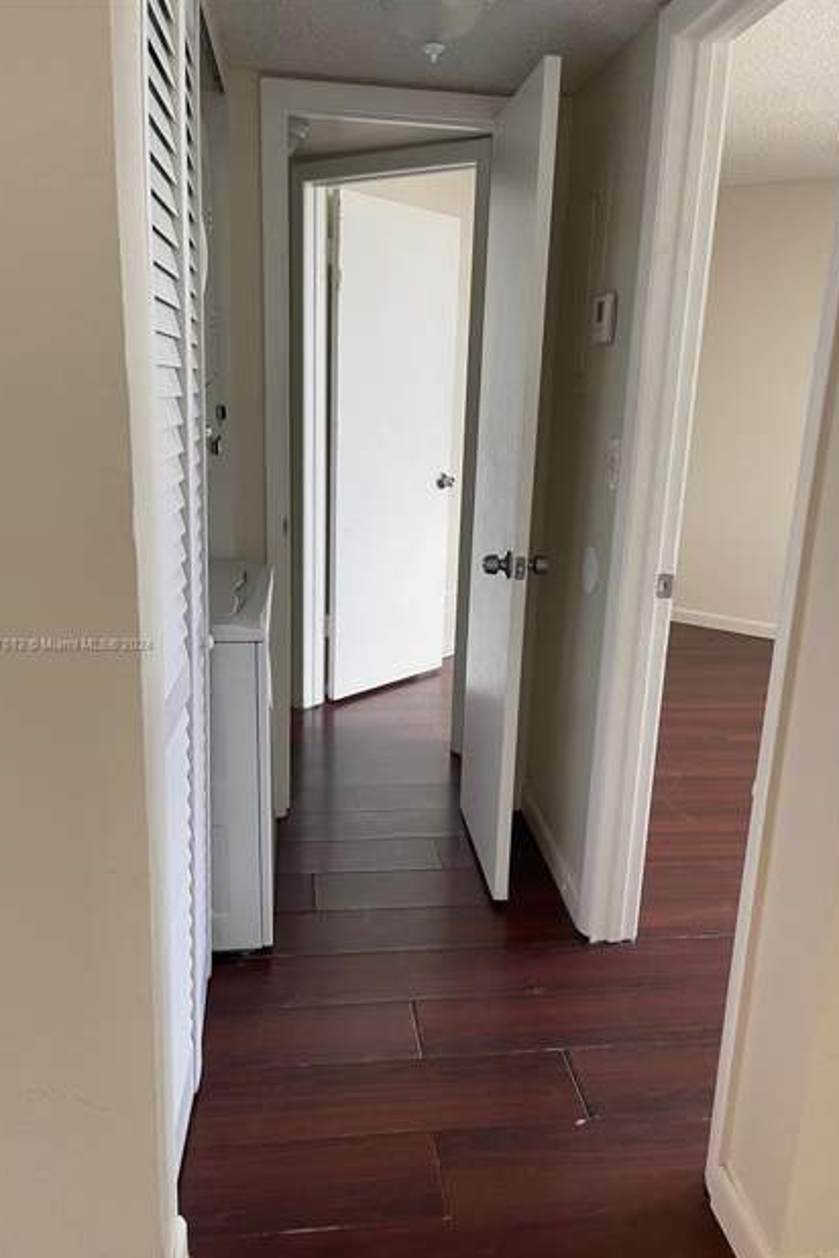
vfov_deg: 65.5
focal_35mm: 28
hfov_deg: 46.4
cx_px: 442
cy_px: 645
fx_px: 979
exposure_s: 1/60
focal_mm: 5.1
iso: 80
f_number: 1.6
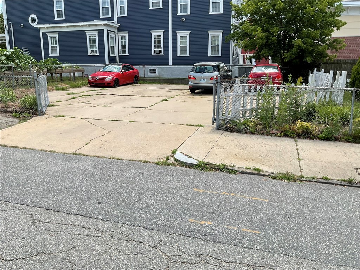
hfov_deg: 61.7
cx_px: 180
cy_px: 135
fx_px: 302
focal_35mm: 29
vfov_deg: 48.2
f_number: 1.8
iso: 16
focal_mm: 3
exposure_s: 1/1168
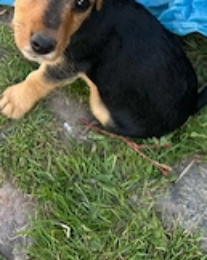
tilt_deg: -45.8
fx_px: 445
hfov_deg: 25.9
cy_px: -42
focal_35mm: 58
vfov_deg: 28.8
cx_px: 59
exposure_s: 1/361
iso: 80
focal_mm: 6.86
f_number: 1.78
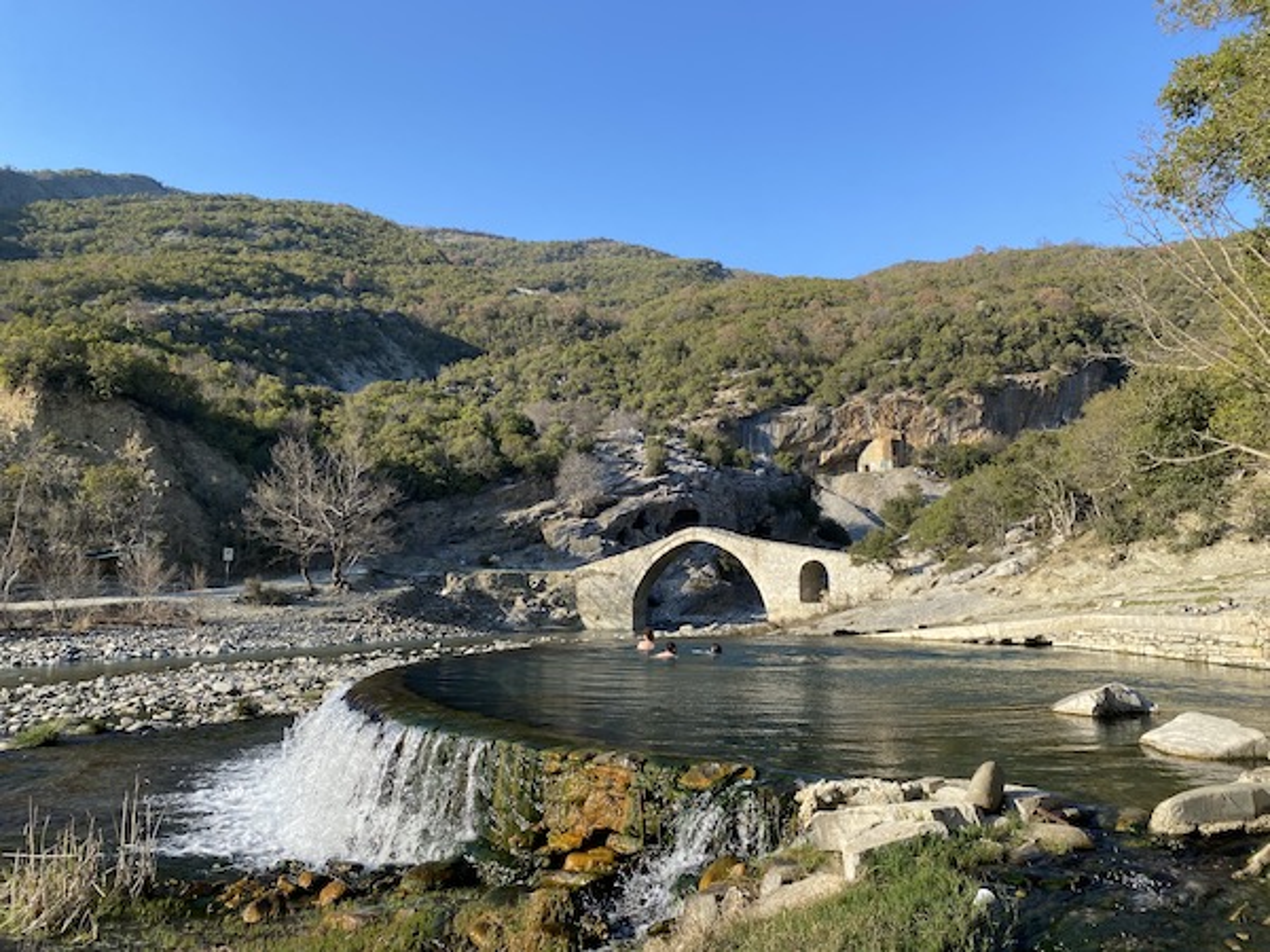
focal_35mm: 26
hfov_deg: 67.3
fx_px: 954
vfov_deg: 53.1
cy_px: 476
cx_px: 635
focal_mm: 4.25
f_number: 1.8
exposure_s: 1/1287
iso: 32
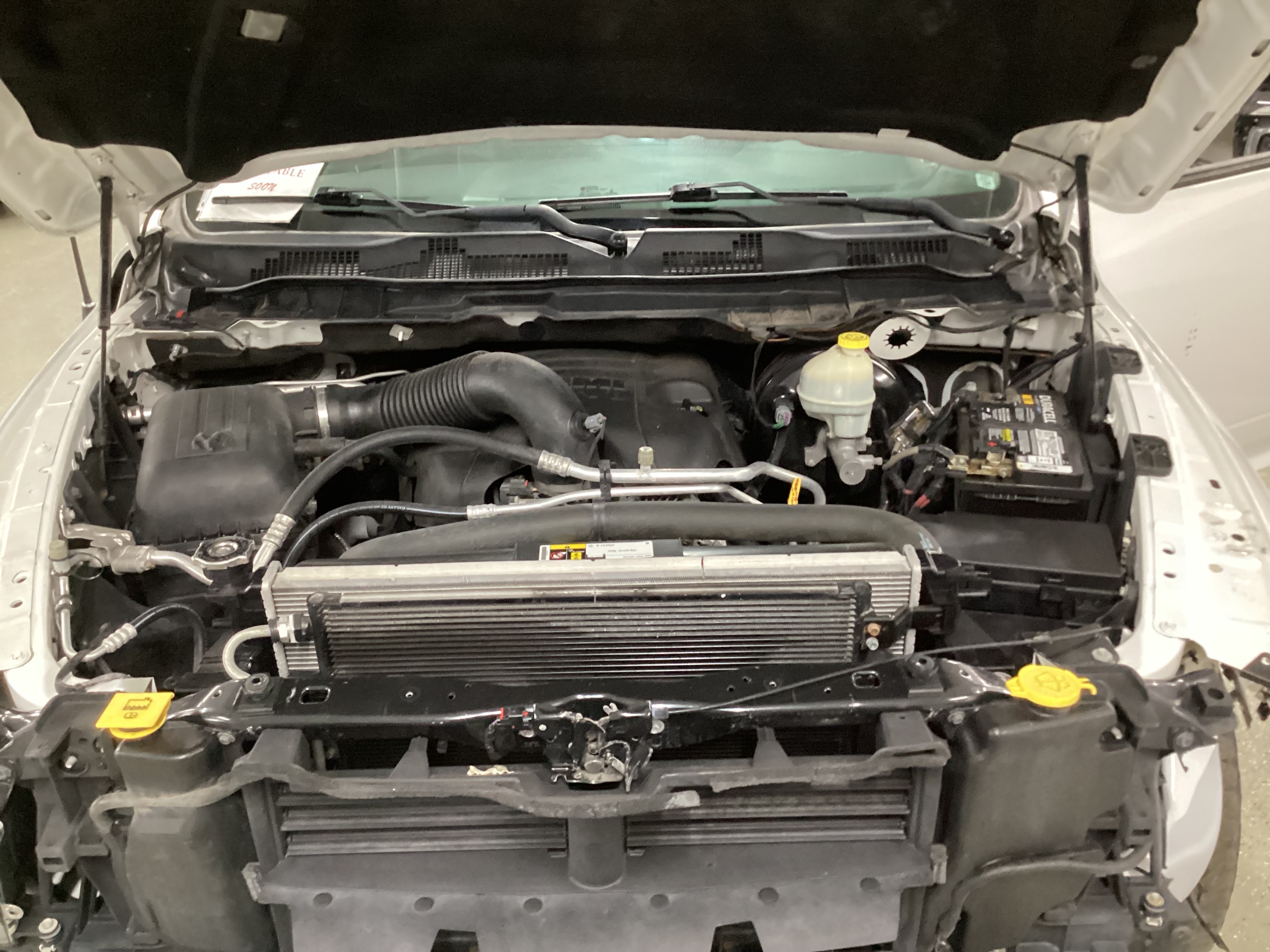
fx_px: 1137
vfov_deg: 45.4
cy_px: 476
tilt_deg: -27.8
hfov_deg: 58.4
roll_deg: +1.9
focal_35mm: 31
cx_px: 635
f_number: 2.4
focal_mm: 3.3
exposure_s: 1/25
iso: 640
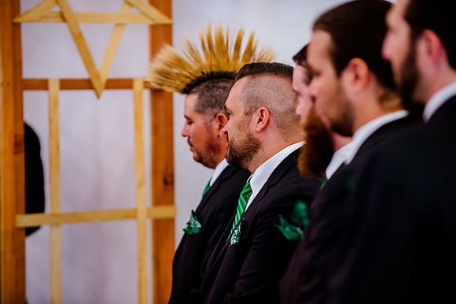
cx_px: 222
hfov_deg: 12.6
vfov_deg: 8.4
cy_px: 152
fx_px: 2058
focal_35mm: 163
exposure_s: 1/100
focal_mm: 155
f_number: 2.8
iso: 2500
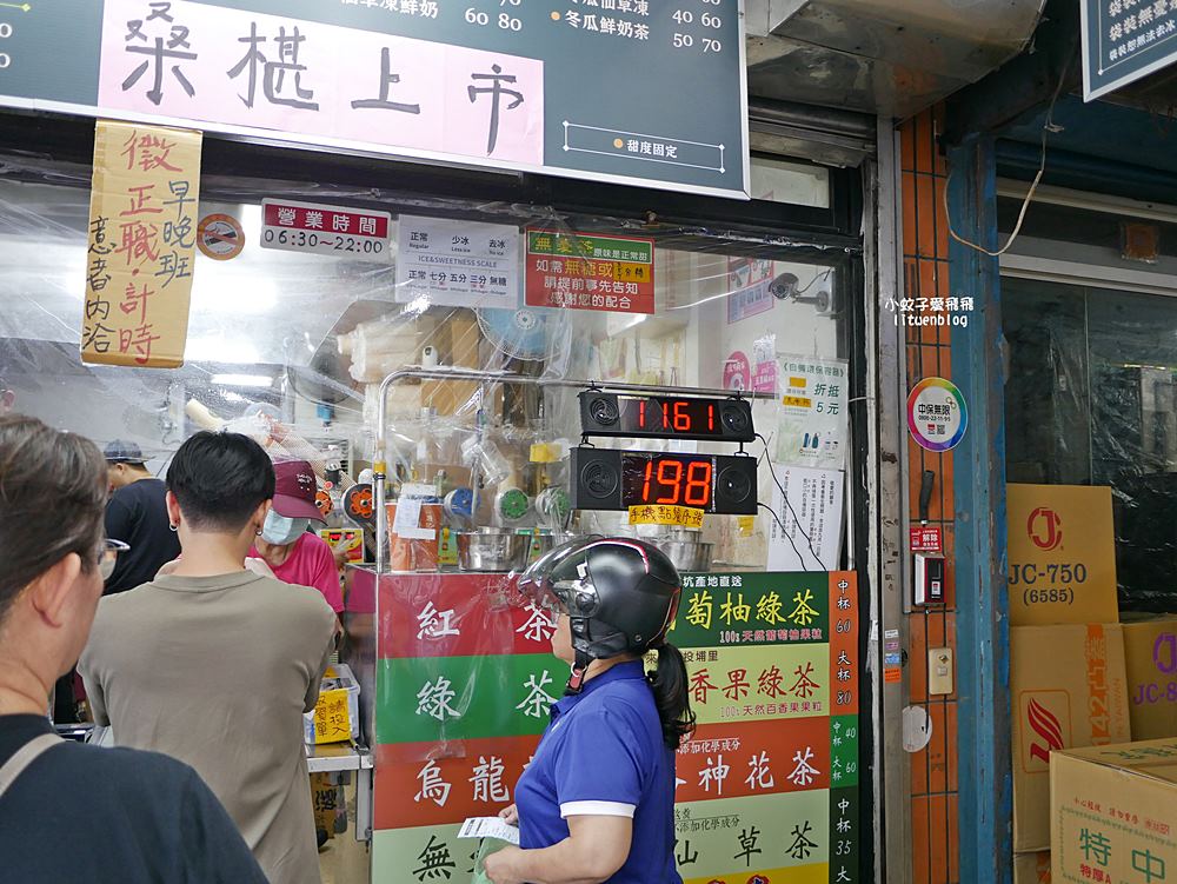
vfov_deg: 49.8
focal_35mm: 28
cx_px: 588
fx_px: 953
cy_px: 442
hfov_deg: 63.4
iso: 400
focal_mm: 14
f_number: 2.5
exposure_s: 1/60
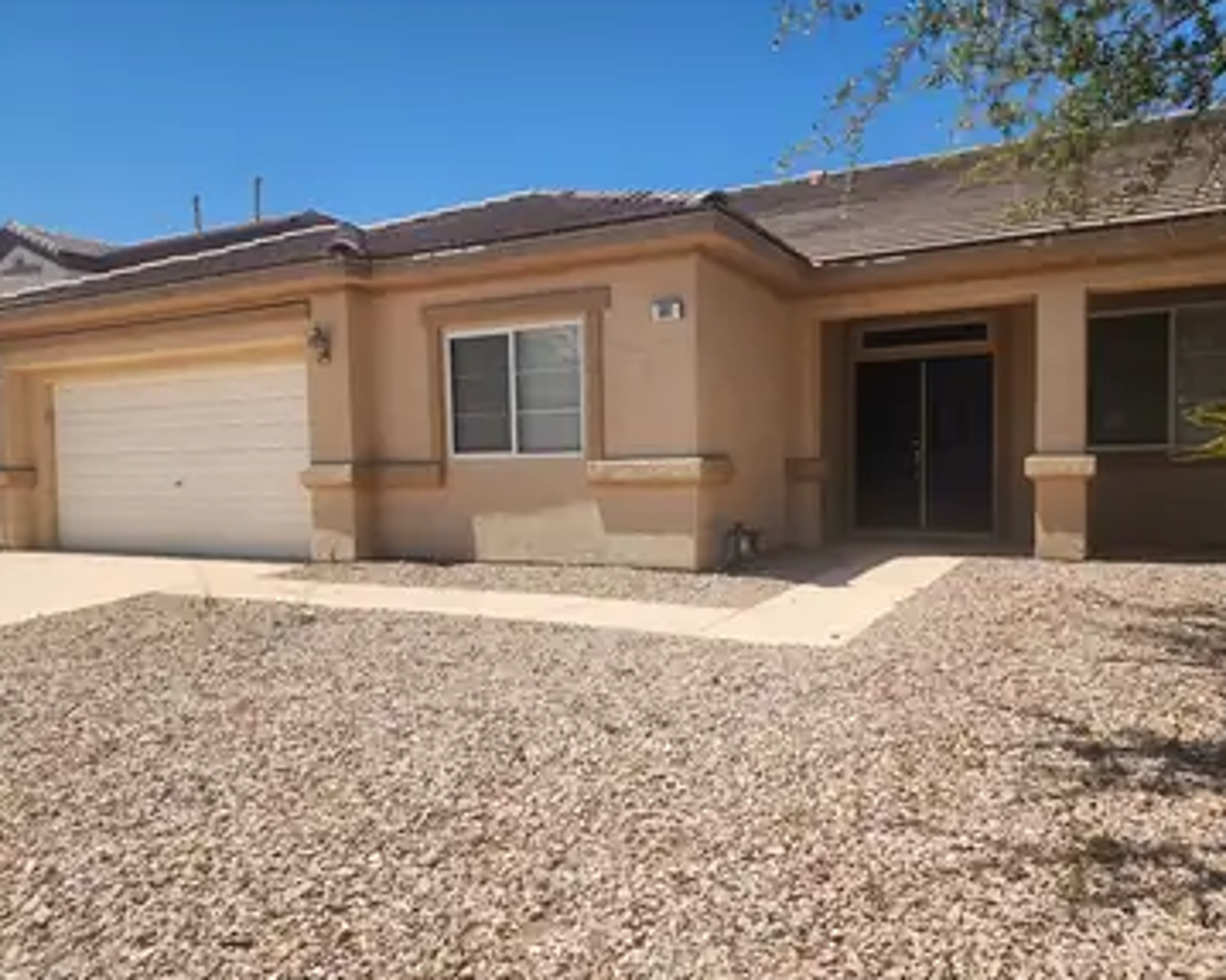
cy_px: 505
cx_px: 645
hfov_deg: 68.1
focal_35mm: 25
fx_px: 907
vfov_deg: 56.8
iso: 12
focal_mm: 6.4
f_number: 1.8
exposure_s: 1/1262
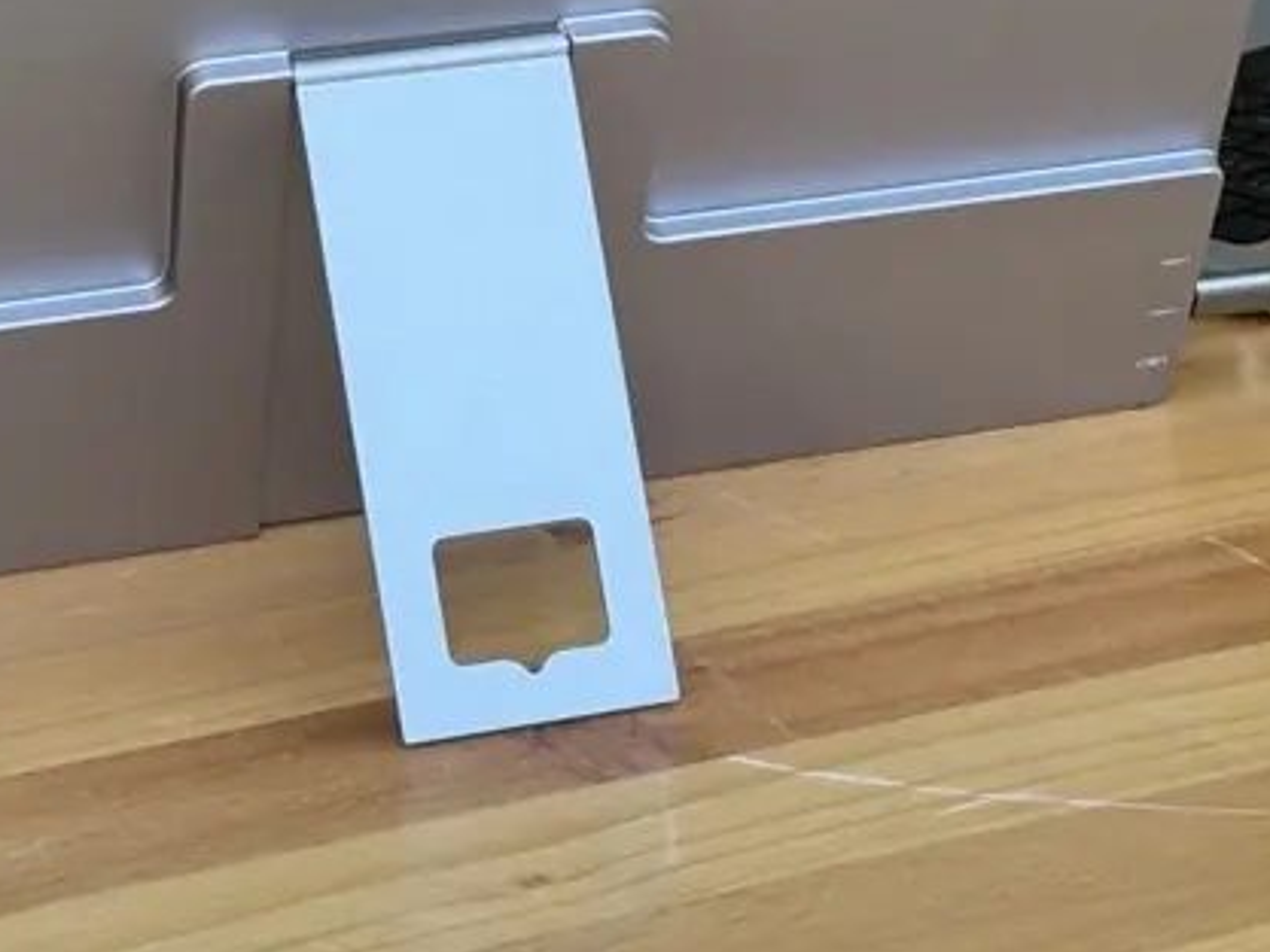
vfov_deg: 10.7
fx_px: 5064
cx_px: 1014
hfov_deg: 14.2
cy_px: 137
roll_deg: +1.9
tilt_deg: -17.5
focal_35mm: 138
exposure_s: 1/149
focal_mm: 6.76
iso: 64
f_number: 1.78
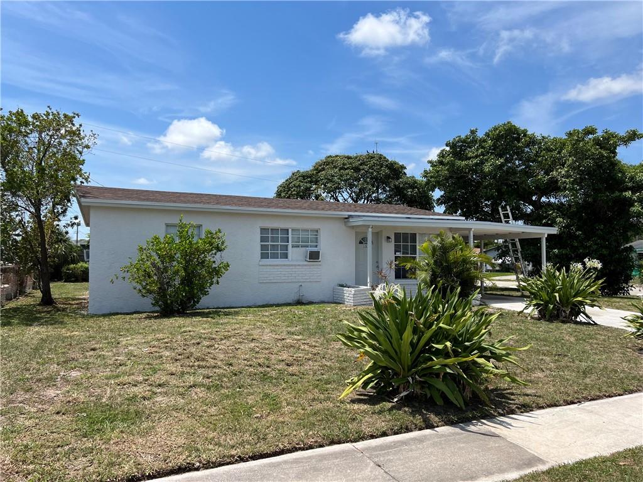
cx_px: 322
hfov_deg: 67.3
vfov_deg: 53.1
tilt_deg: +2.0
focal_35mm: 26
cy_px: 241
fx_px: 483
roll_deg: -0.4
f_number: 1.5
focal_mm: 5.7
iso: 50
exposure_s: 1/4630
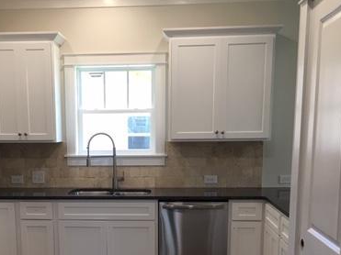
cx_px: 123
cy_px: 218
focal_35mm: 50
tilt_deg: -9.9
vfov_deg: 28.2
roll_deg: +0.5
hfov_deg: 37.9
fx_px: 492
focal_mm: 4.15
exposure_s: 1/30
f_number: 2.2
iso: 32
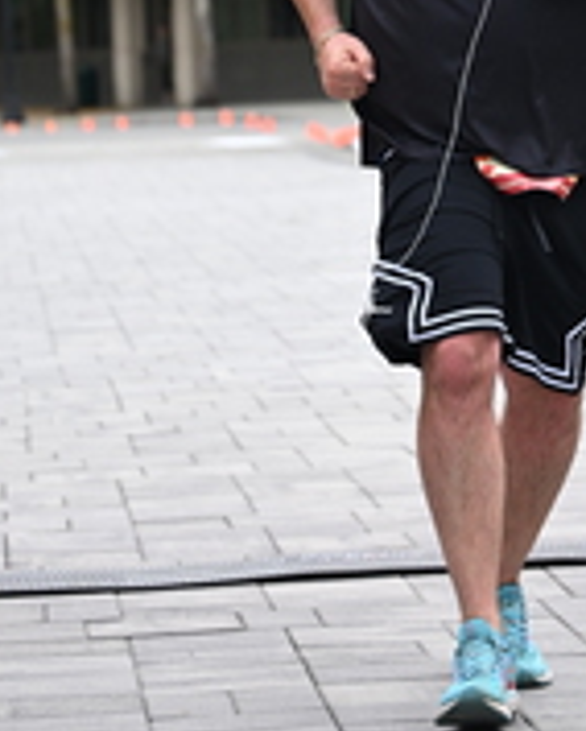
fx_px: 4415
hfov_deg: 7.6
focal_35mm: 204
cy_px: -198
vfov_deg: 9.3
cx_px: 629
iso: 640
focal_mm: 70
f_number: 2.8
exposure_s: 1/2500
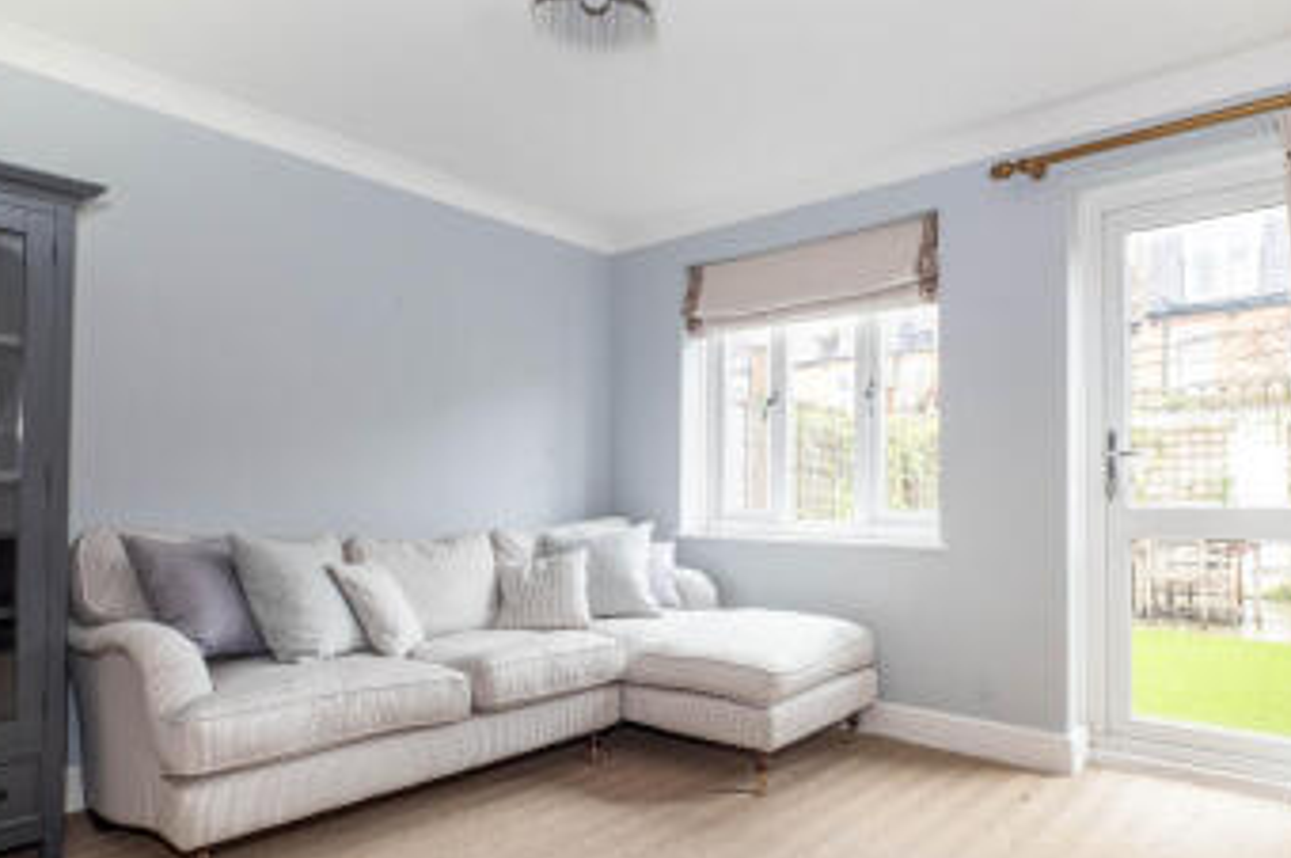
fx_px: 752
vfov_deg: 59.0
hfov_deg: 80.5
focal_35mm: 21
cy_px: 503
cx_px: 759
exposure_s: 1/6
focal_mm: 10
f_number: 5.6
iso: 400
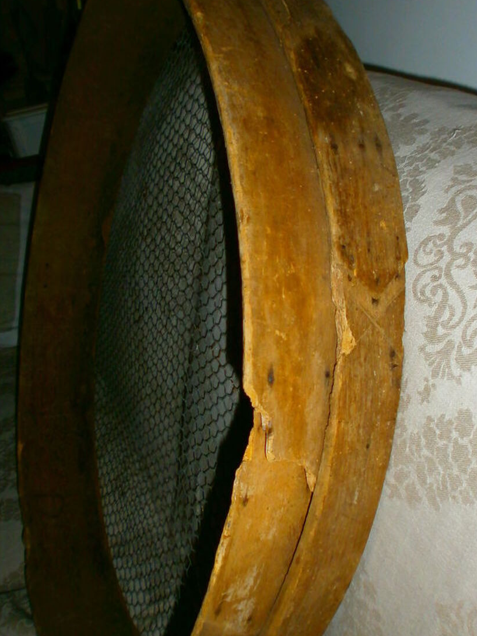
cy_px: 315
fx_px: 606
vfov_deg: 55.4
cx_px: 230
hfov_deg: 42.9
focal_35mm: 33
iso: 125
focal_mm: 4.8
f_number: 2.9
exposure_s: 1/30
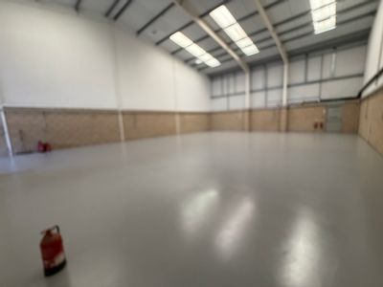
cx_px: 192
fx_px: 155
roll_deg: +3.3
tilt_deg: -7.2
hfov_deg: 102.1
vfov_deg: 85.7
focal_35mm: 14
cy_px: 144
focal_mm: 2.22
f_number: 2.2
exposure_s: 1/62
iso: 320
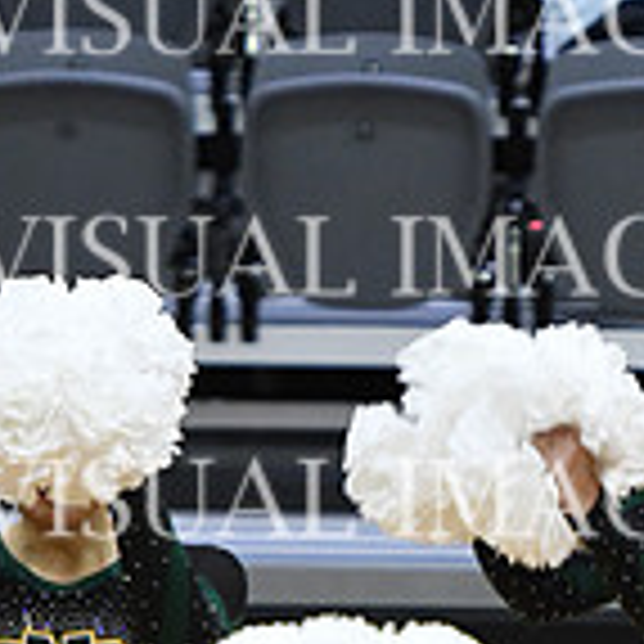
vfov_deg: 2.3
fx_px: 16354
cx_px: 745
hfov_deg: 2.3
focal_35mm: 777
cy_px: 1103
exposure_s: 1/400
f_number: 2.8
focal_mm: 150
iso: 3200
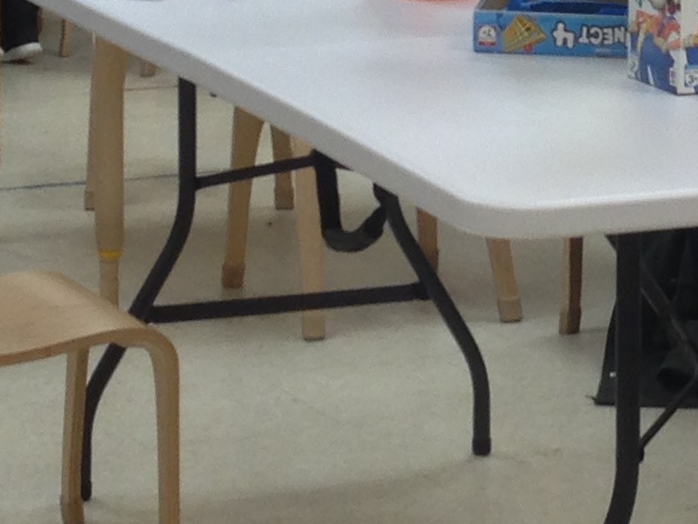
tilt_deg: -9.1
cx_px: 704
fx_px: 3771
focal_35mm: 187
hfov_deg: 10.5
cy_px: -84
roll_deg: -1.9
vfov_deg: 7.9
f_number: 2.4
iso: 50
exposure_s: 1/40
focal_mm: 4.12
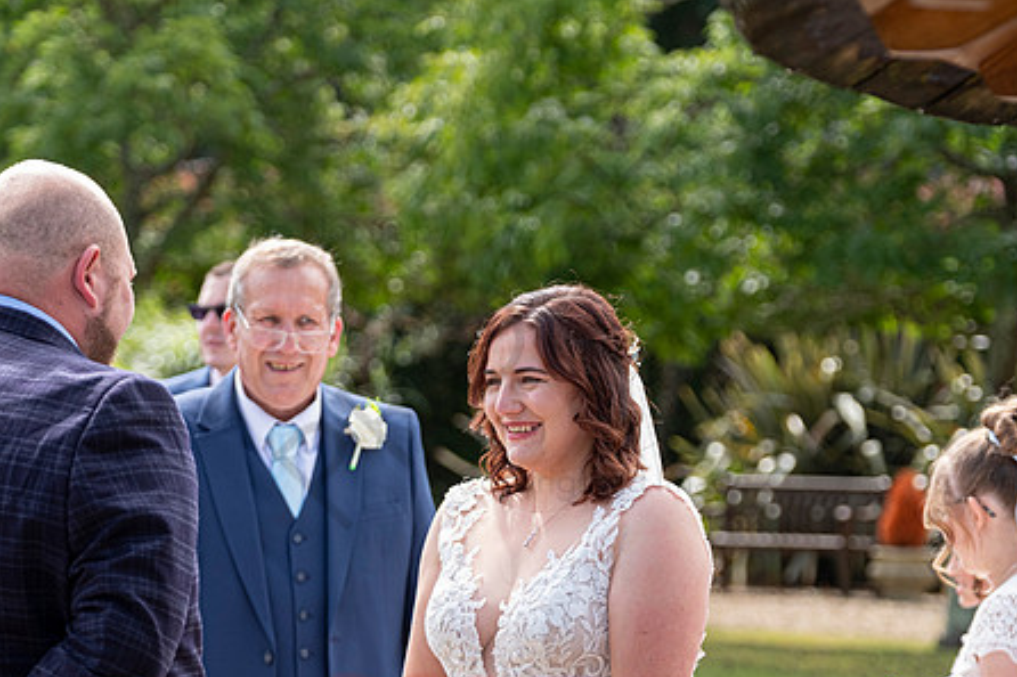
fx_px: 4264
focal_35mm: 151
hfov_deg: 13.6
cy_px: 398
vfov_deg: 9.1
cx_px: 488
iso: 200
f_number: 3.2
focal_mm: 77.3
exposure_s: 1/640
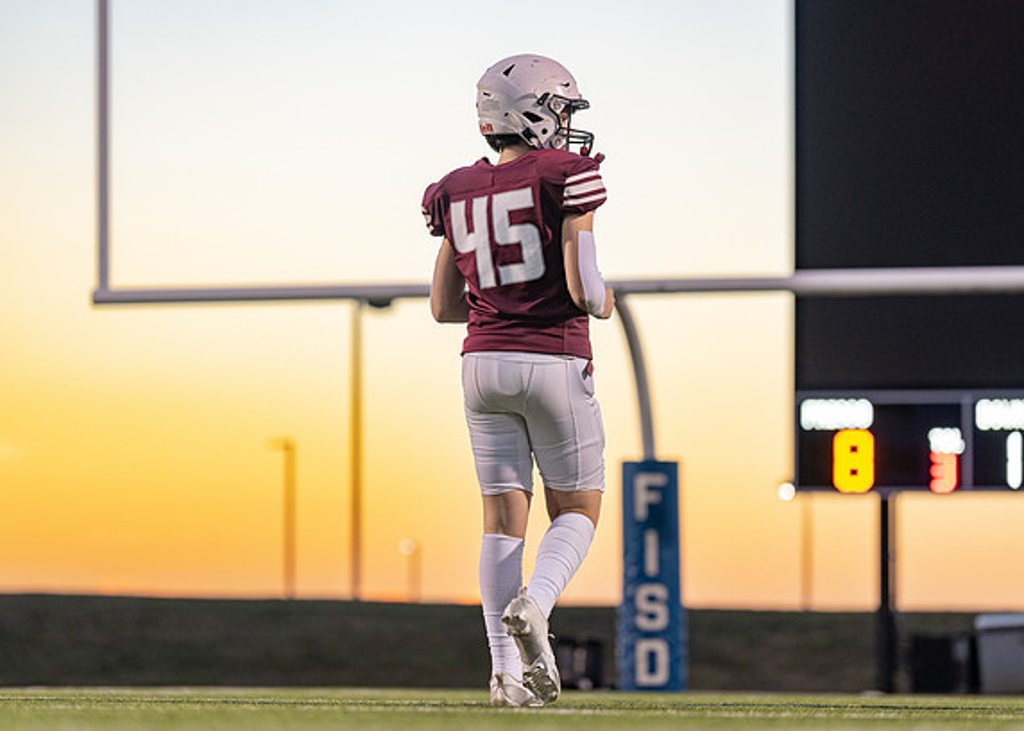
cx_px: 508
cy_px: 364
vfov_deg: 9.0
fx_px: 4622
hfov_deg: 12.6
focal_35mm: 159
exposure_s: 1/500
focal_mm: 140
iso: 800
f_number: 2.8
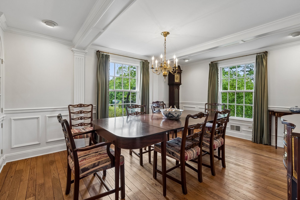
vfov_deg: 73.7
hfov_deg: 96.7
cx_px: 150
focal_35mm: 16
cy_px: 100
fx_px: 133
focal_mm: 16
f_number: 8
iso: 1000
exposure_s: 1/50
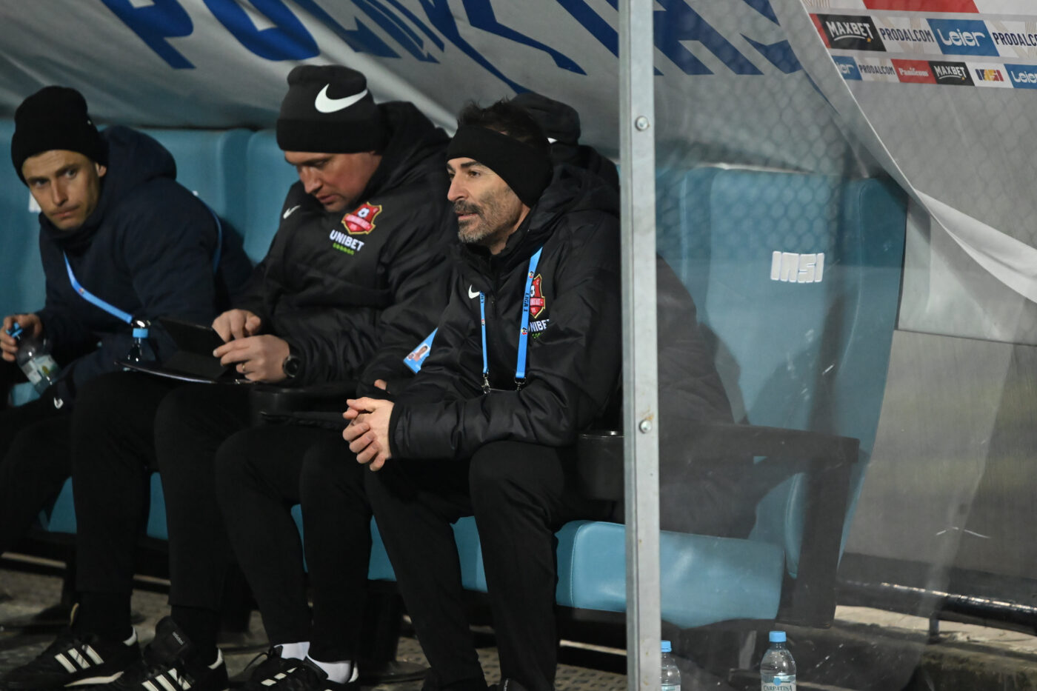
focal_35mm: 200
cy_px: 346
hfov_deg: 10.3
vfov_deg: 6.9
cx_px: 518
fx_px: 5760
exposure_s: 1/2500
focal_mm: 200
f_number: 2.8
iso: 8000
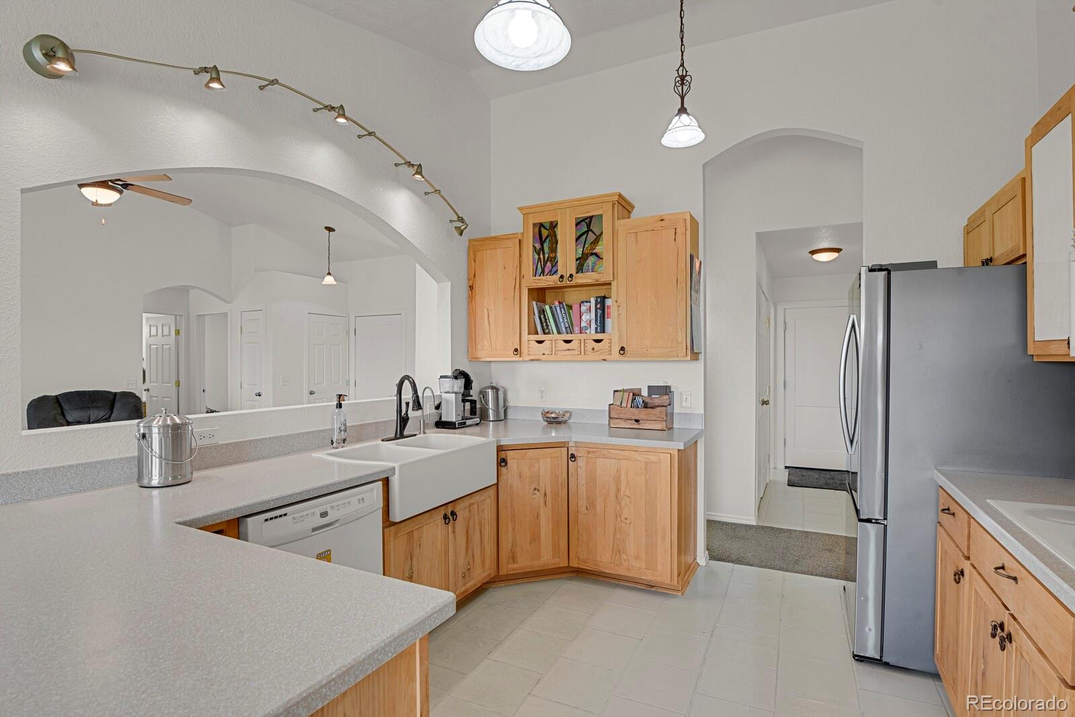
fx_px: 508
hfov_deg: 93.3
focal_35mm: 17
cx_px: 538
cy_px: 358
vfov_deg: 70.4
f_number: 8
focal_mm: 17
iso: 250
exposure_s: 1.3
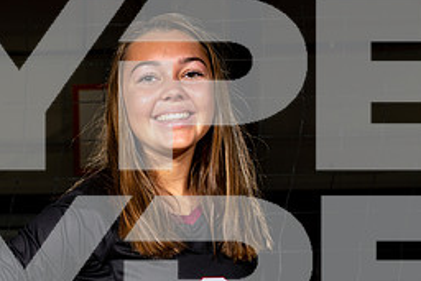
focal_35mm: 102
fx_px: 1193
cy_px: 283
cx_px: 92
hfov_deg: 19.8
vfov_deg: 13.3
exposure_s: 1/125
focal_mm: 45
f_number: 8
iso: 100
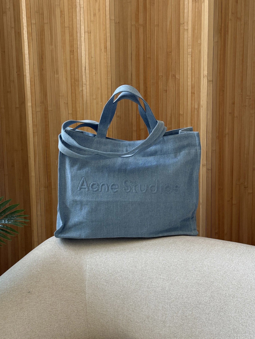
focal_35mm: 48
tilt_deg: -10.7
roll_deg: +0.7
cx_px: 128
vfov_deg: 39.7
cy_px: 170
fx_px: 471
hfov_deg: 30.3
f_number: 1.78
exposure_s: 1/90
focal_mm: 6.76
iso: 100
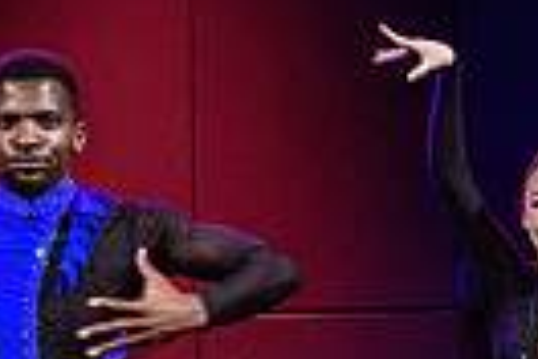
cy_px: 414
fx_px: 8159
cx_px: 134
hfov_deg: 3.8
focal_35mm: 546
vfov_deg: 2.5
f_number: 2.8
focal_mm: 120
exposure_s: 1/200
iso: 2500
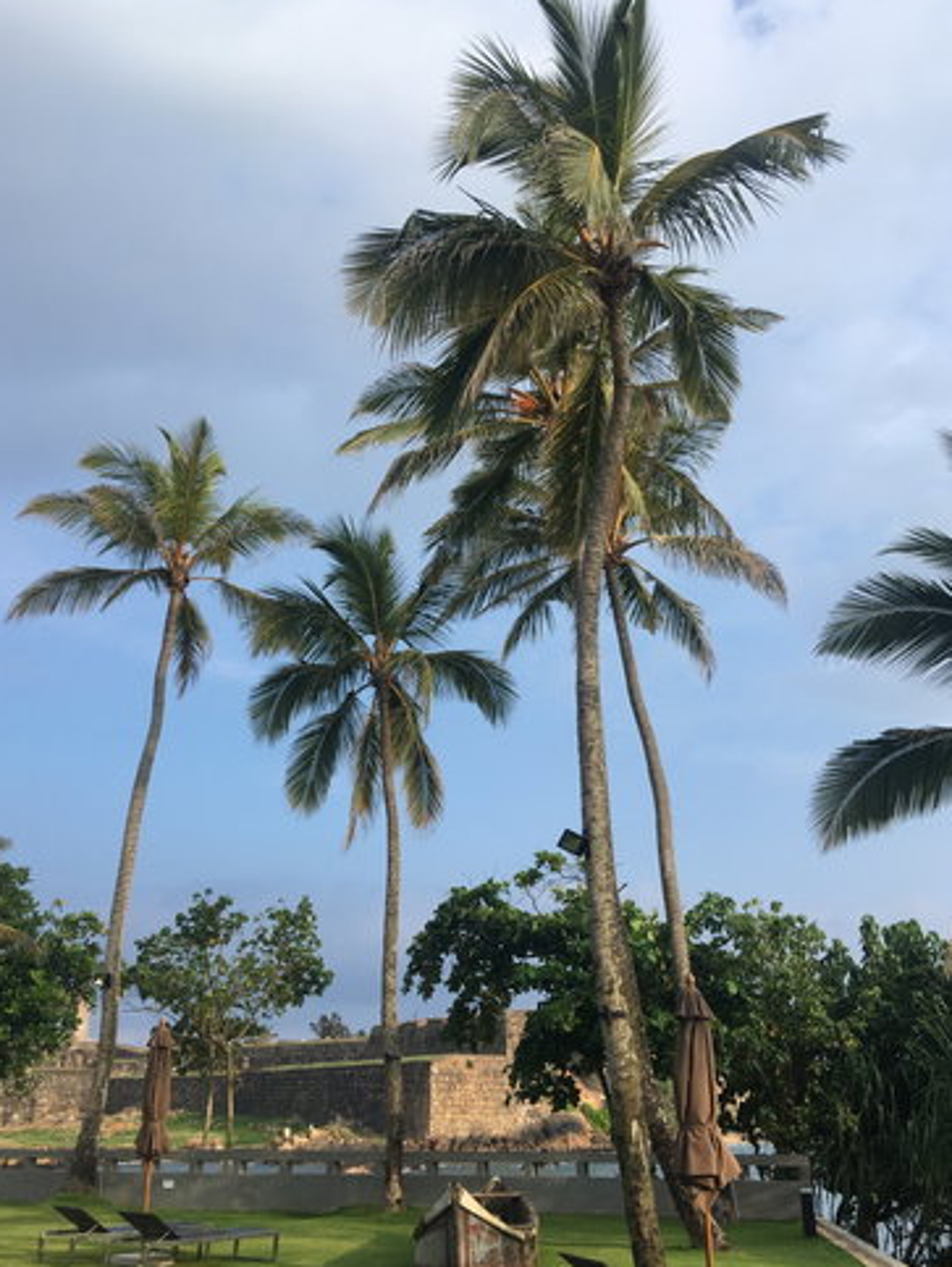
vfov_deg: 56.8
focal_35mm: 32
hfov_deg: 44.2
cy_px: 647
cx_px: 469
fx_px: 1172
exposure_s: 1/686
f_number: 2.2
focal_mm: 4.15
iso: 25
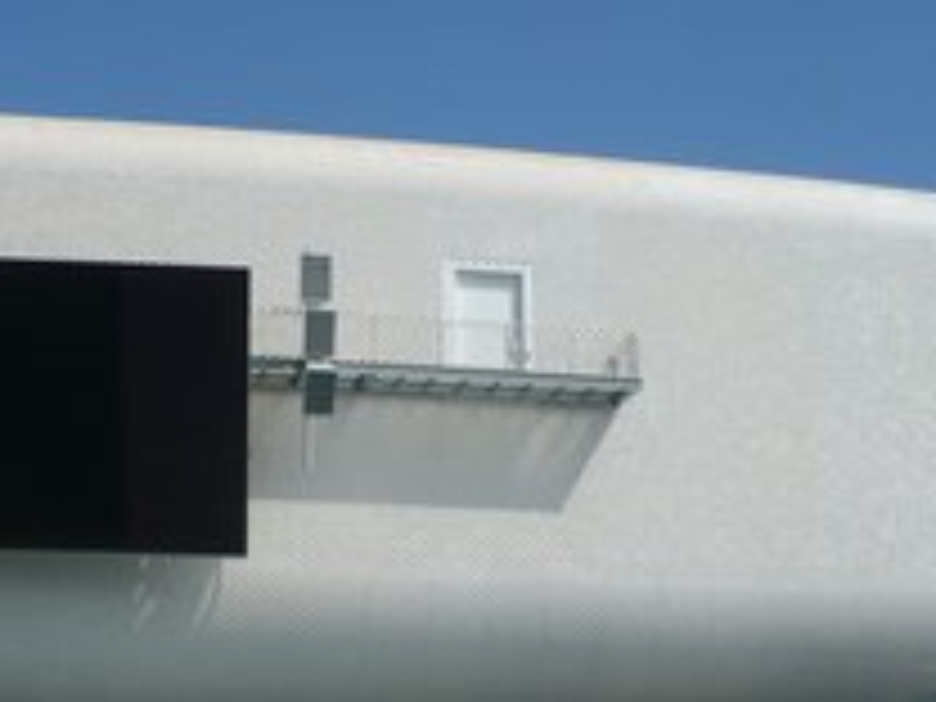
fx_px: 1920
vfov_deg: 20.2
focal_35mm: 71
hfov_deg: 27.4
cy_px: 666
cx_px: 428
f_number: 8
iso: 100
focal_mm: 6.1
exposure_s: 1/320
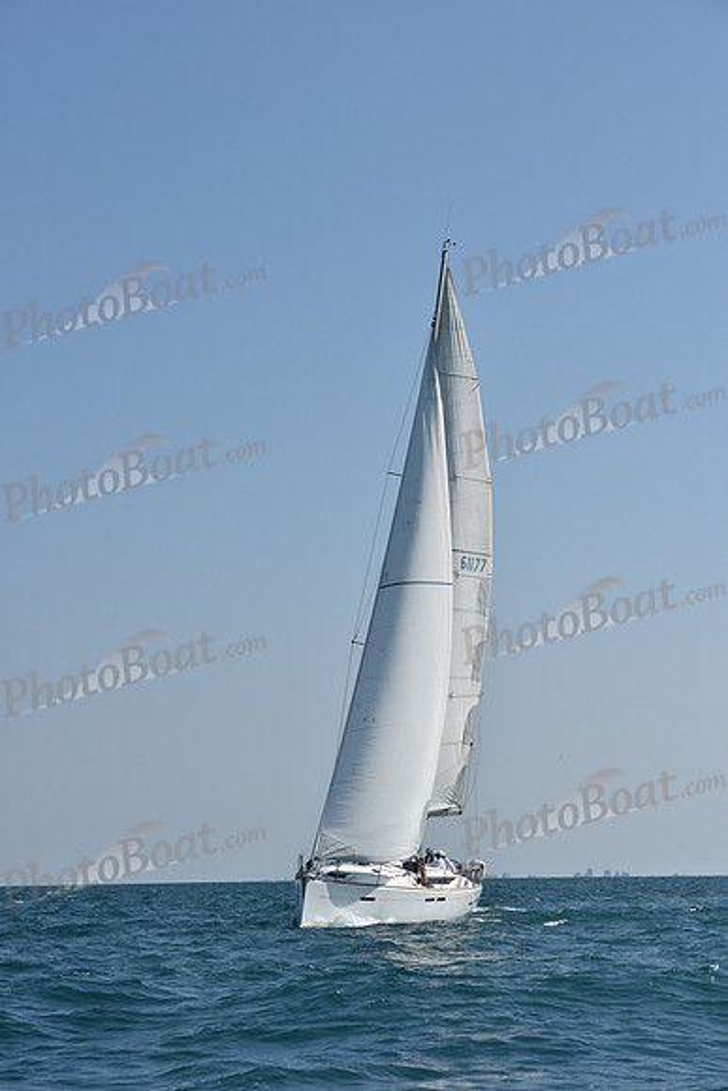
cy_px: 546
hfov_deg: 14.0
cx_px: 364
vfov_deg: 20.8
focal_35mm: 98
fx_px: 2971
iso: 250
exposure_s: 1/1600
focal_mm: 98
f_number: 8
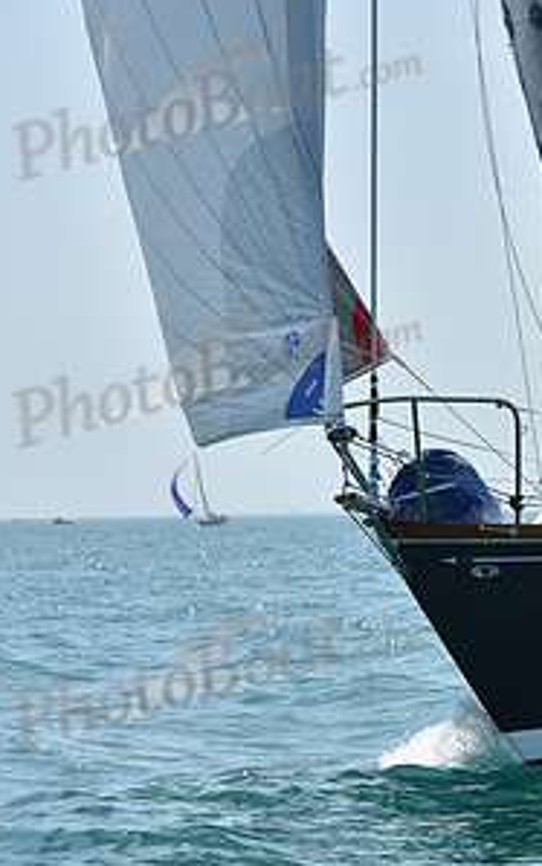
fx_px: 4772
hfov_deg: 6.5
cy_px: 482
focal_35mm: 202
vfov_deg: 10.4
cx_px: 574
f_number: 7.1
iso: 250
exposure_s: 1/1250
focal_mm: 102
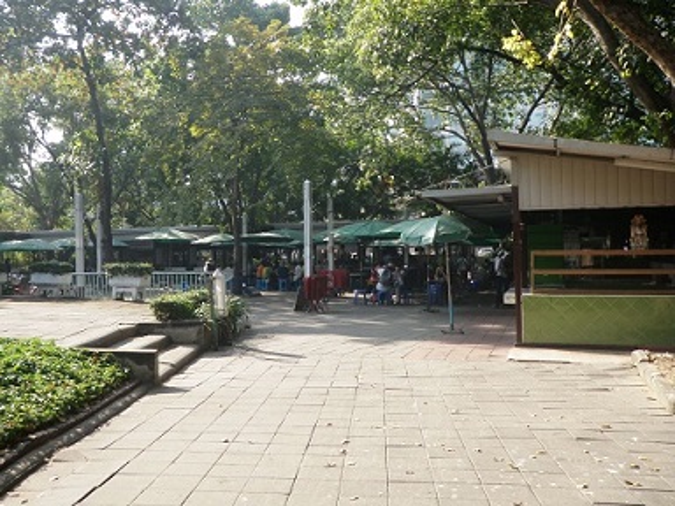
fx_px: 702
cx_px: 338
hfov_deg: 51.4
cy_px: 253
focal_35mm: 36
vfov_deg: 39.7
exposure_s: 1/100
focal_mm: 6.53
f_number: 4.1
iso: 50
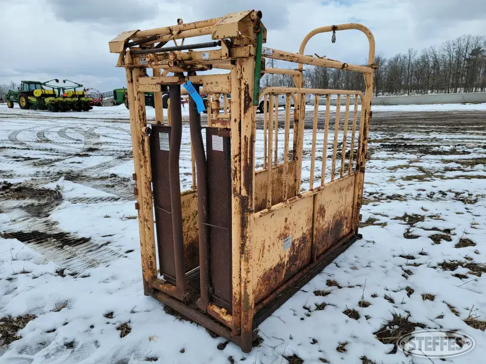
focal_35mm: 24
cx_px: 243
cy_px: 182
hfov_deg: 71.6
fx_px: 337
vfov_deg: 56.8
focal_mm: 6.7
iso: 16
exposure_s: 1/1632
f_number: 1.8
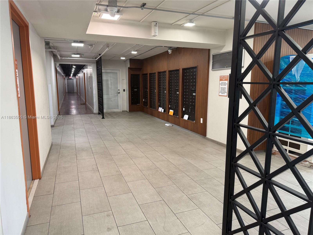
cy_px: 118
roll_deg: -0.4
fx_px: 217
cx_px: 156
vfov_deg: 56.8
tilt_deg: -8.7
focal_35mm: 24
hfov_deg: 71.6
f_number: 1.78
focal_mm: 6.76
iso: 160
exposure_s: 1/60
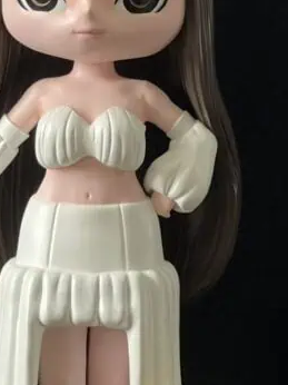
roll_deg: -1.6
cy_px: 68
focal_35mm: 228
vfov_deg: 8.7
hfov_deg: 6.5
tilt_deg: -1.2
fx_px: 2532
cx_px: 91
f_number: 2.8
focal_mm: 9
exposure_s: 1/80
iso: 250
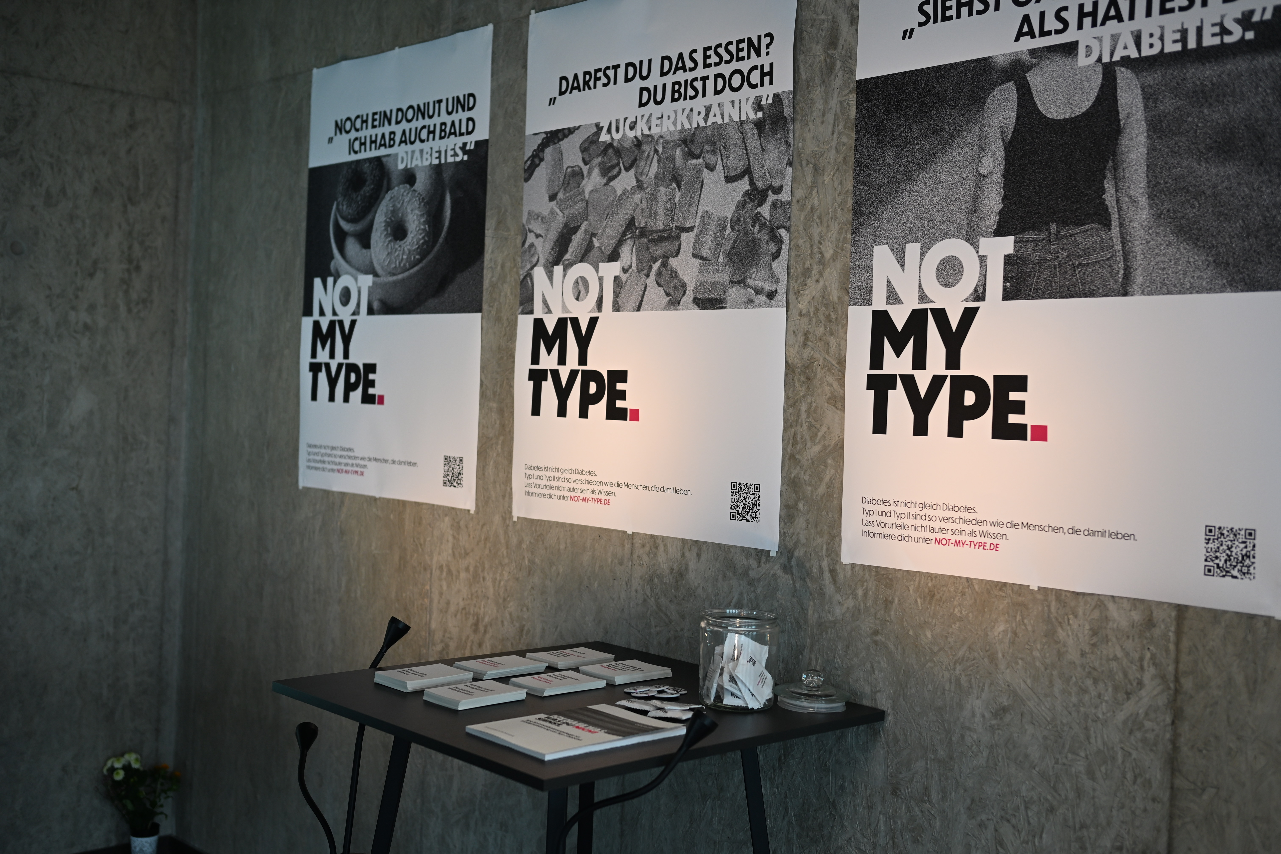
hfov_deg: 48.5
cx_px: 640
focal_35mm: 40
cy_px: 427
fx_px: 1423
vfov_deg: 33.4
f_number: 2.8
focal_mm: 40
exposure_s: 1/160
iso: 400
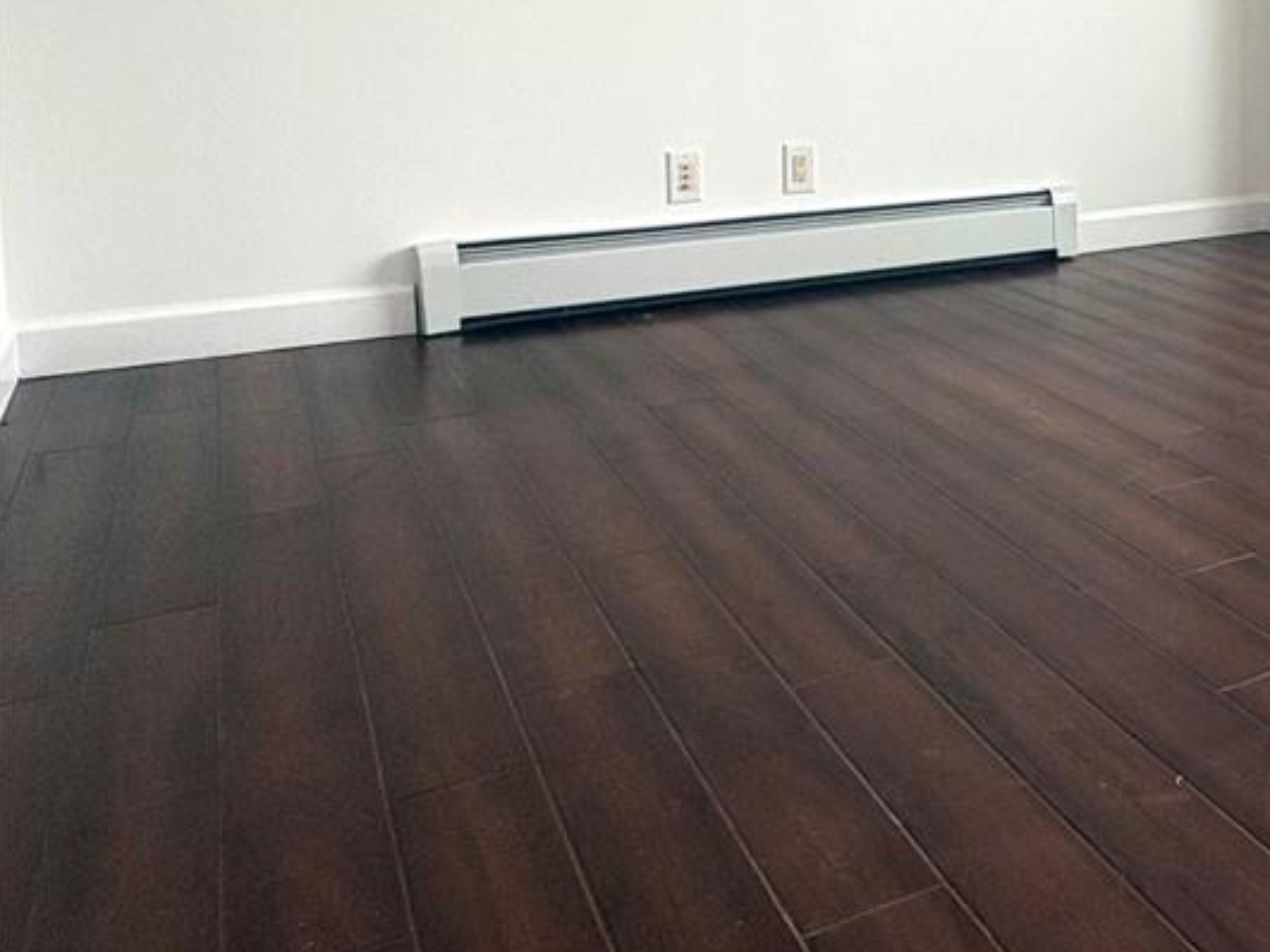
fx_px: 990
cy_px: 61
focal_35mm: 27
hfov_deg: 53.9
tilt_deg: -4.1
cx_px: 1217
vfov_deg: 45.5
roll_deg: +0.8
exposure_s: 1/346
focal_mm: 2.22
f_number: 2.2
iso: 64
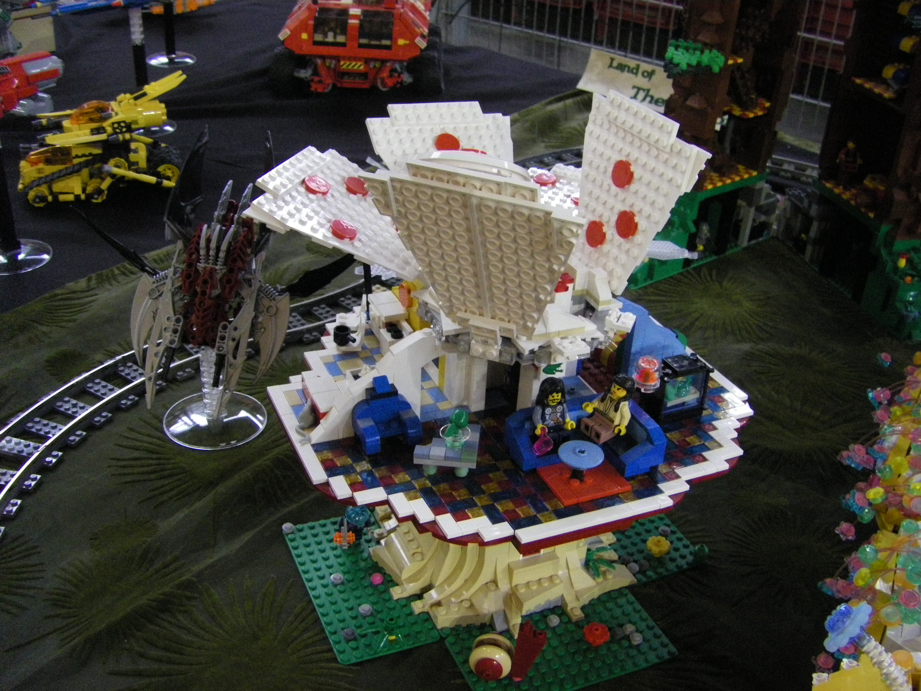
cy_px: 346
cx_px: 460
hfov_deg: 49.0
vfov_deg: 37.7
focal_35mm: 38
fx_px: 1011
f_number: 3.5
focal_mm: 6.3
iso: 500
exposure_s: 1/50
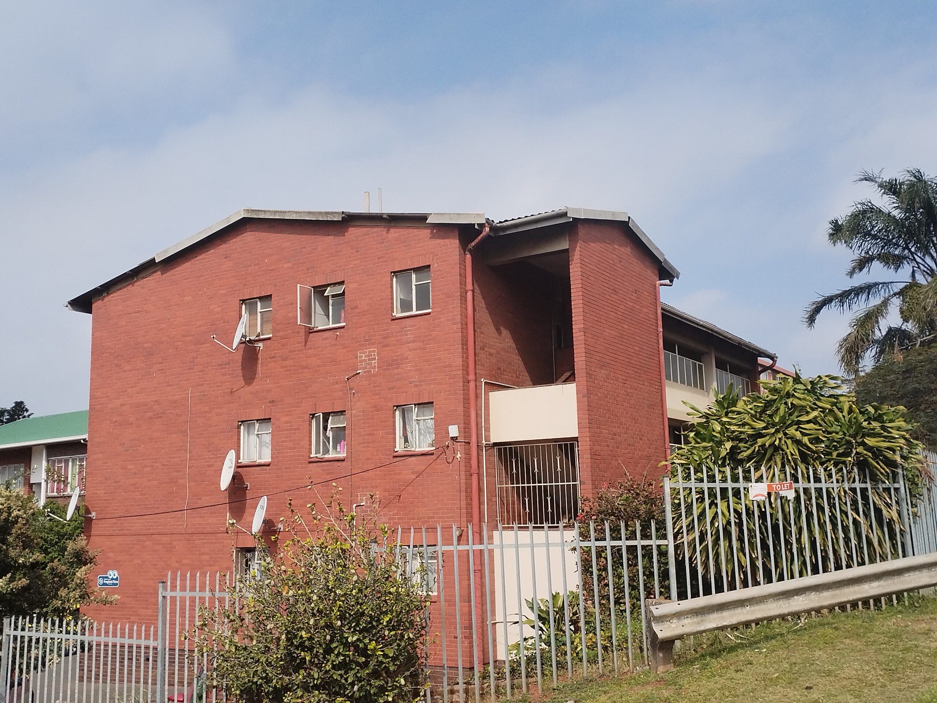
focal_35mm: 36
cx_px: 468
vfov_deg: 39.7
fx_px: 974
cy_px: 352
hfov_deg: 51.4
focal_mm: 4.25
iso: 100
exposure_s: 1/2021
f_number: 1.8
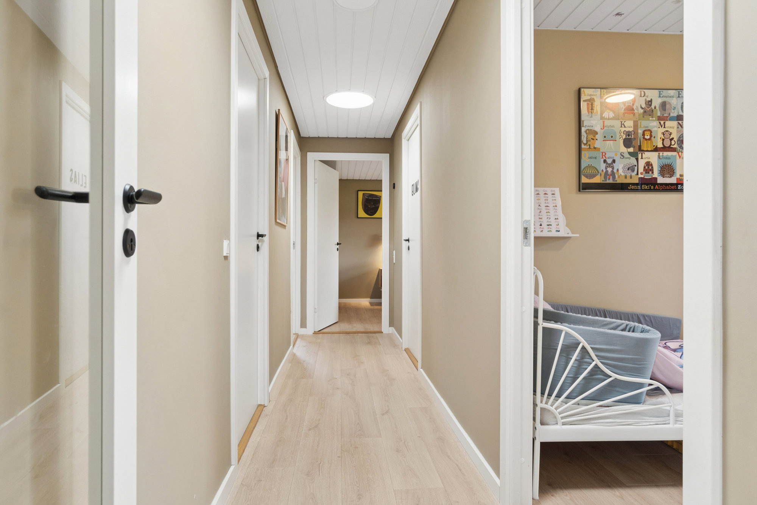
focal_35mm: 21
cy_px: 252
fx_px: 442
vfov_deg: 59.5
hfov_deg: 81.2
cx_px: 378
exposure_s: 1/10
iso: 200
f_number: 8
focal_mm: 14
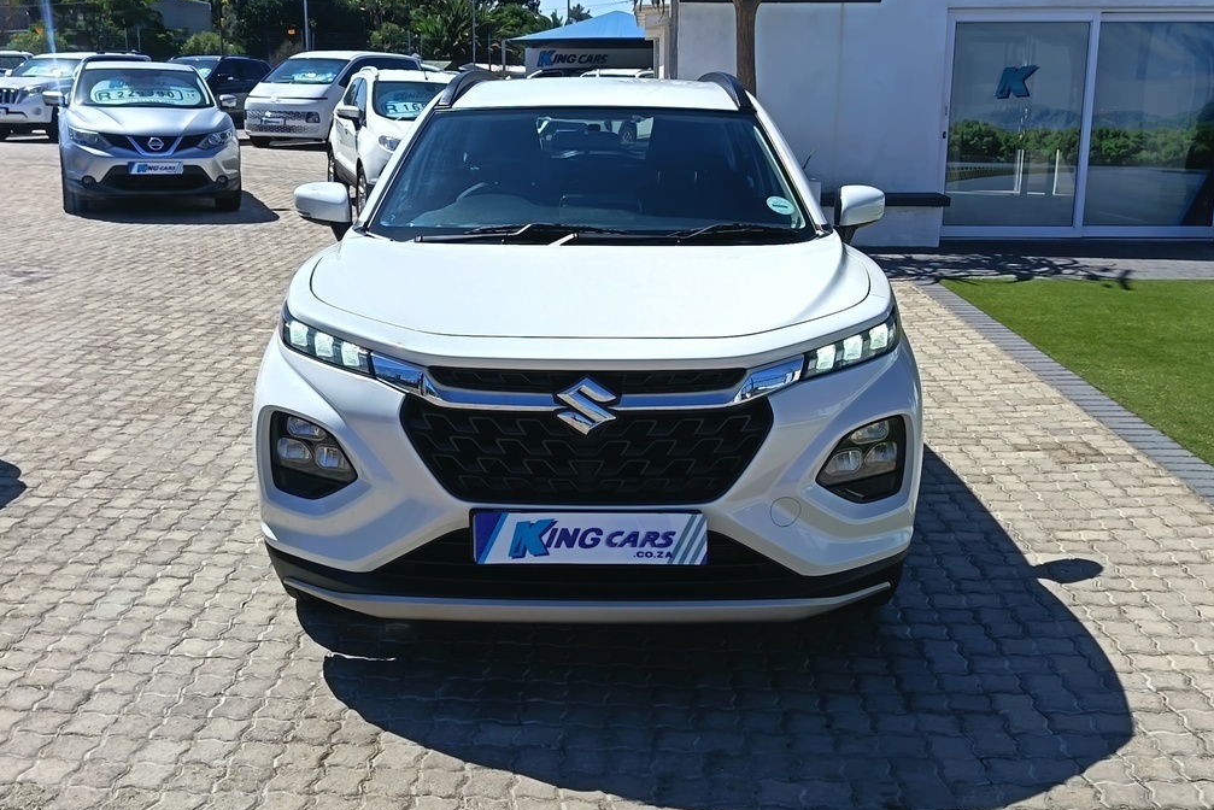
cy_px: 353
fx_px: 1248
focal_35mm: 37
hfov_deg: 51.9
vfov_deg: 35.9
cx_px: 598
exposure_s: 1/972
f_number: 1.75
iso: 101
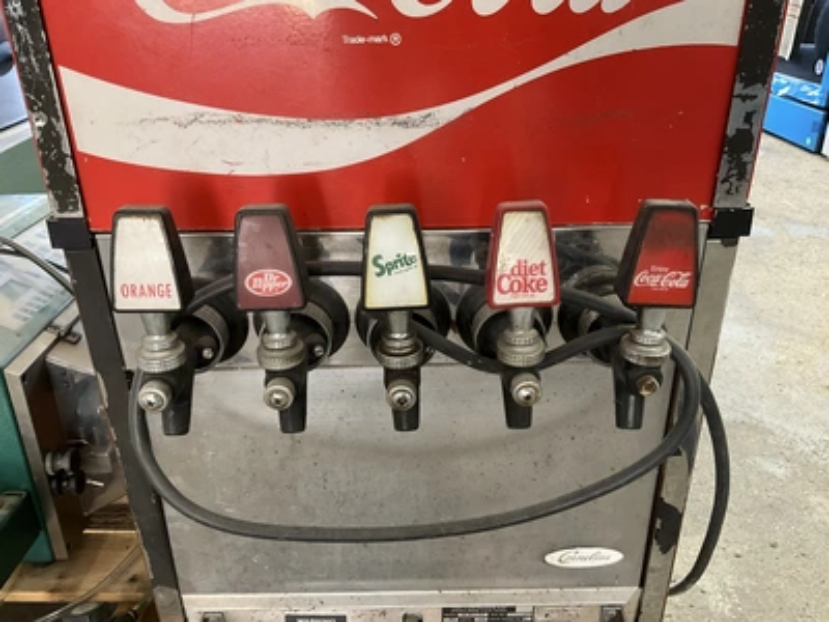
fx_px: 695
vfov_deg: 48.2
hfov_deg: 61.7
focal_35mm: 29
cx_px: 414
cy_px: 311
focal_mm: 3
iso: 250
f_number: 1.8
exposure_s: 1/60
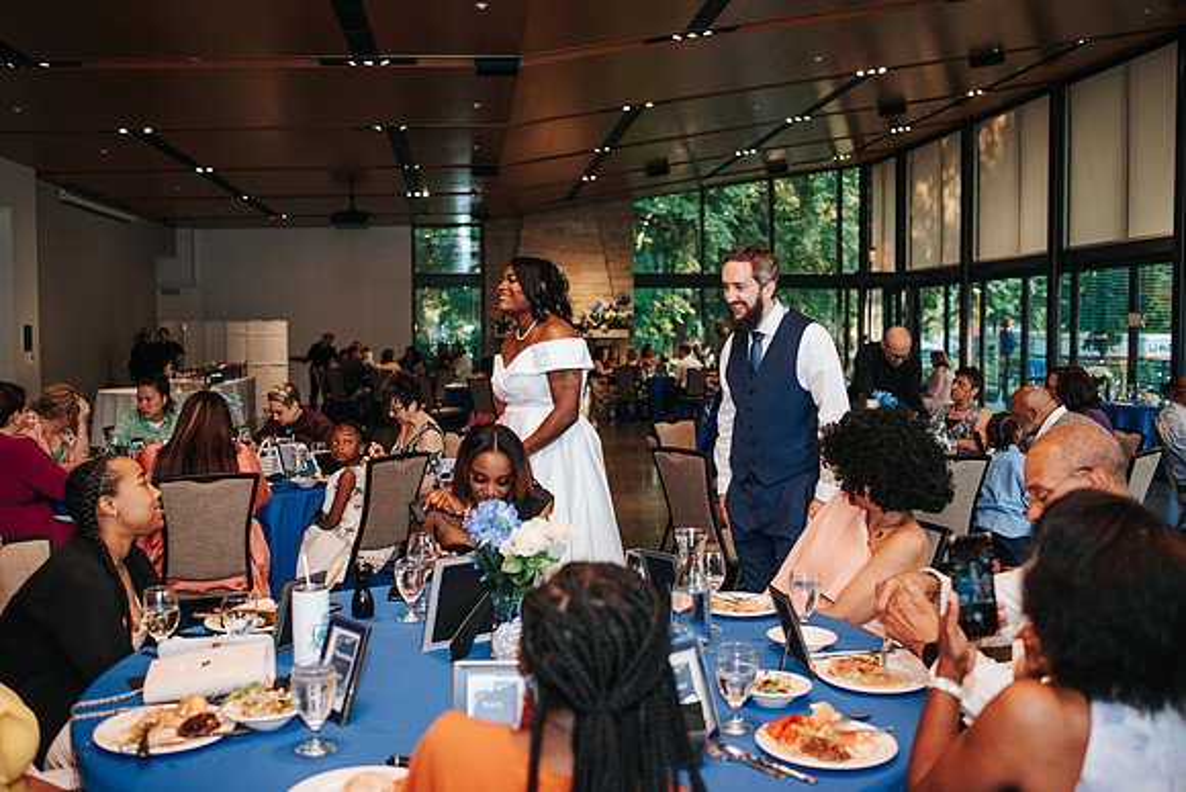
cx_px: 593
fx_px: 1153
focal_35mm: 35
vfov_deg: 37.9
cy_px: 396
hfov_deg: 54.4
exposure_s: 1/160
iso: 500
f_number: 2.8
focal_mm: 35
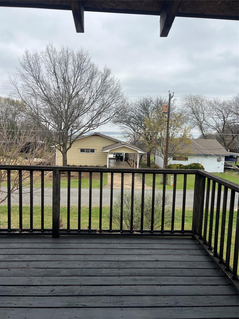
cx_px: 120
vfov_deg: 67.3
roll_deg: -2.2
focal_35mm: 26
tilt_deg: -5.9
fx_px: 239
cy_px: 160
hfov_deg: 53.1
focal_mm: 5.7
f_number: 1.5
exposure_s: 1/808
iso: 50
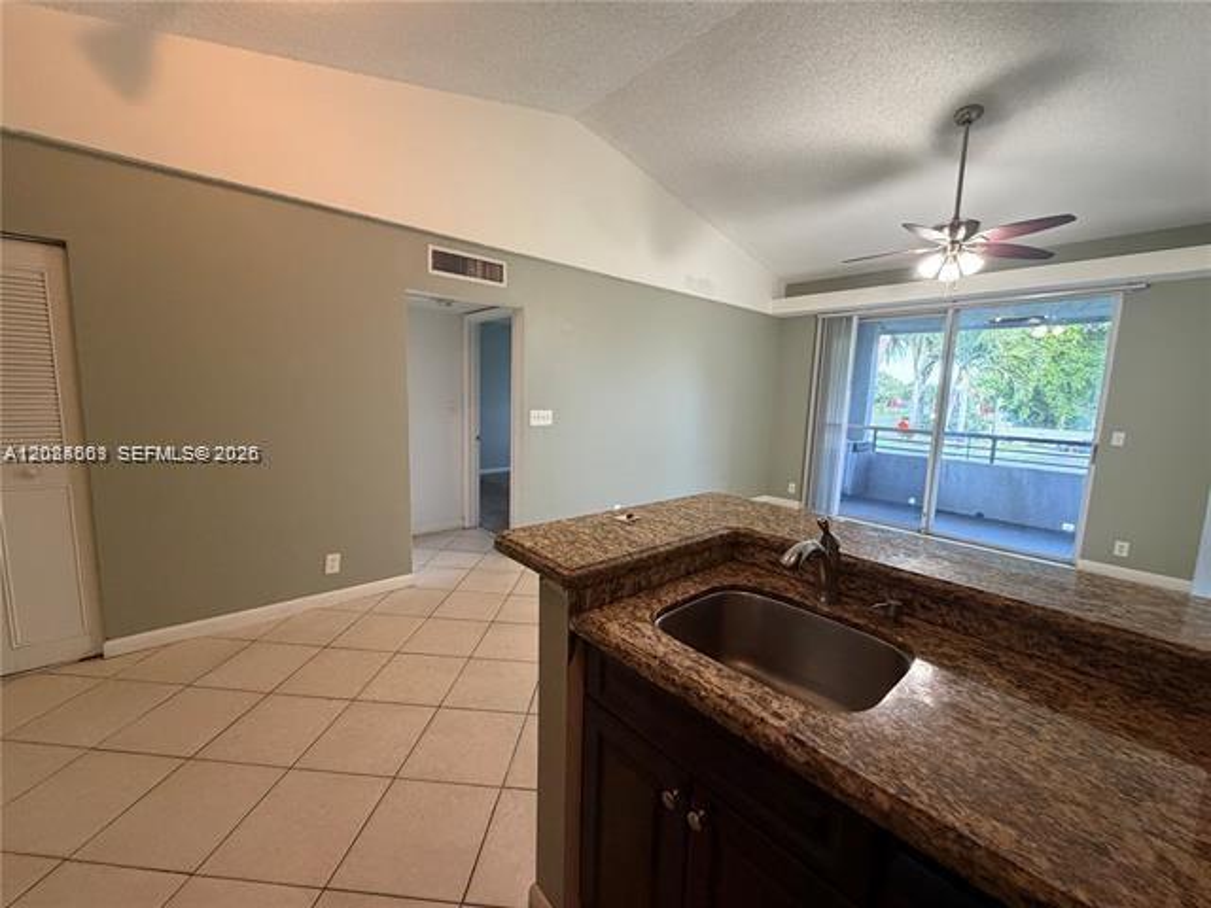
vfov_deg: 85.7
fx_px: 490
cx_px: 606
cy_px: 454
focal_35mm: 14
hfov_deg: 102.1
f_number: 2.2
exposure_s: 1/60
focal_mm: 2.22
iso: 400
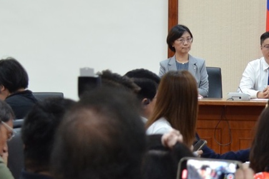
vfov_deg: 6.6
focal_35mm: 209
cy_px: 69
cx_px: 347
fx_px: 1560
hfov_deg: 9.7
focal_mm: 50
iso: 800
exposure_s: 1/50
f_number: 5.3
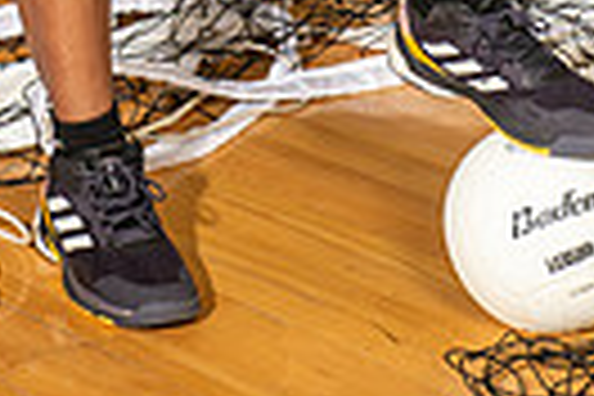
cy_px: -567
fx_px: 2821
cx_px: 207
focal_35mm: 171
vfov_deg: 7.5
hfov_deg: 12.0
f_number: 7.1
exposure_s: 1/250
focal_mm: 50
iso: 320
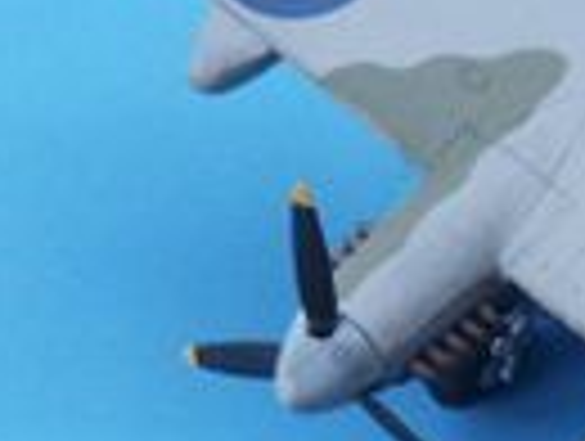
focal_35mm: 312
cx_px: 927
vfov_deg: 4.8
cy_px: 261
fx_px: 5282
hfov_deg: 6.2
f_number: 3.6
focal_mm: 15.54
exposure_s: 1/30
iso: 200
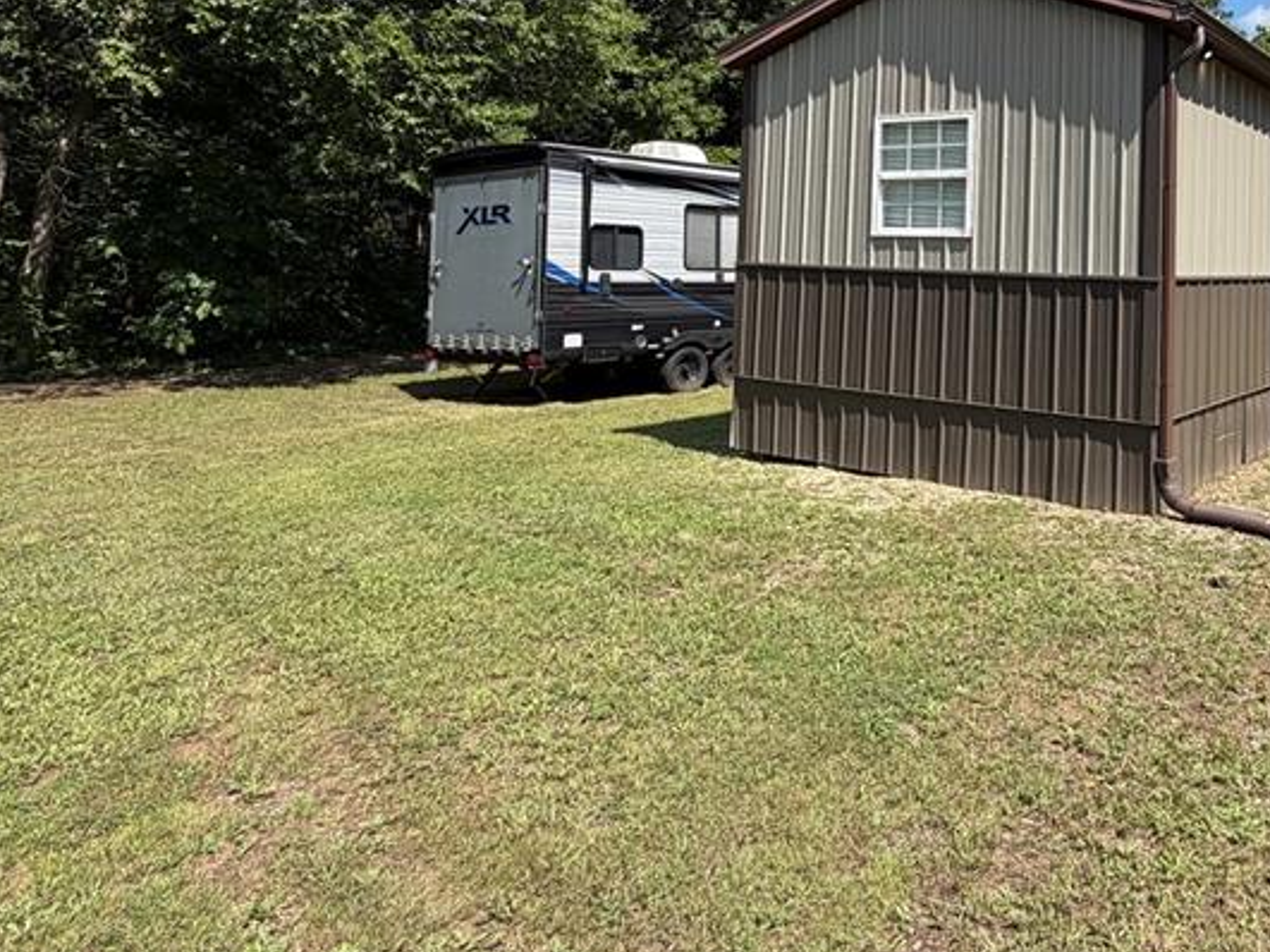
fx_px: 990
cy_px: 215
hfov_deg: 59.2
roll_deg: -0.7
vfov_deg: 48.9
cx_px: 1050
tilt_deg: +4.8
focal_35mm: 27
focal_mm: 2.22
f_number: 2.2
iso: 25
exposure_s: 1/770
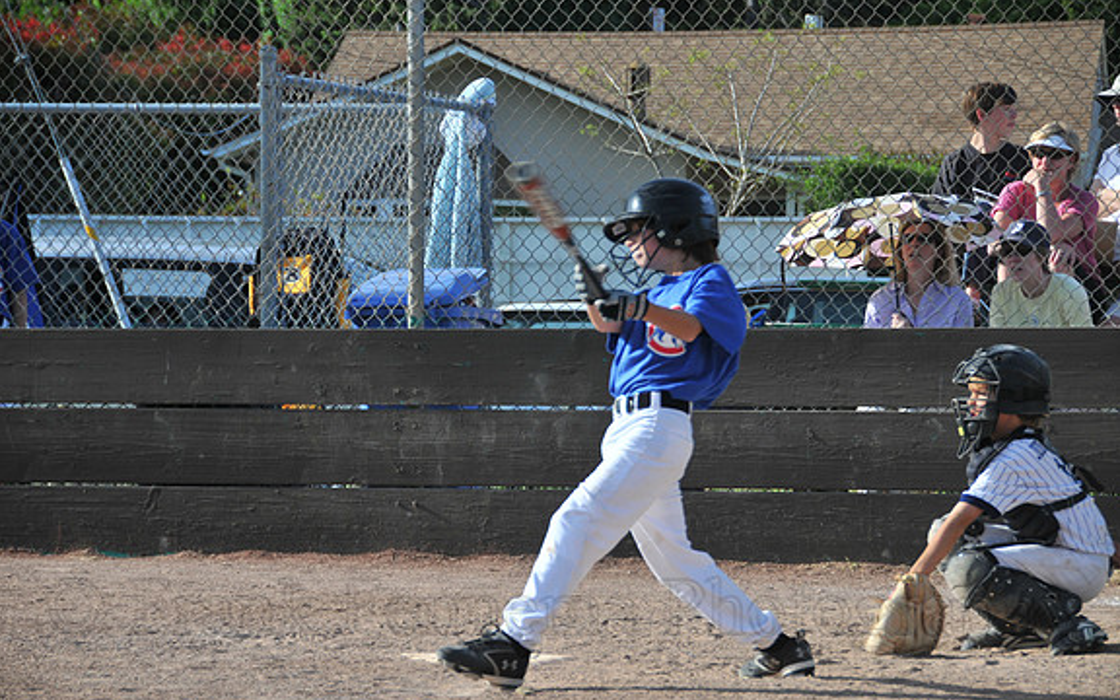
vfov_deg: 8.1
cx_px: 560
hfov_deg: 13.0
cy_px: 370
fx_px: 4930
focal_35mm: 162
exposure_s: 1/250
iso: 200
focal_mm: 105
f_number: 5.3
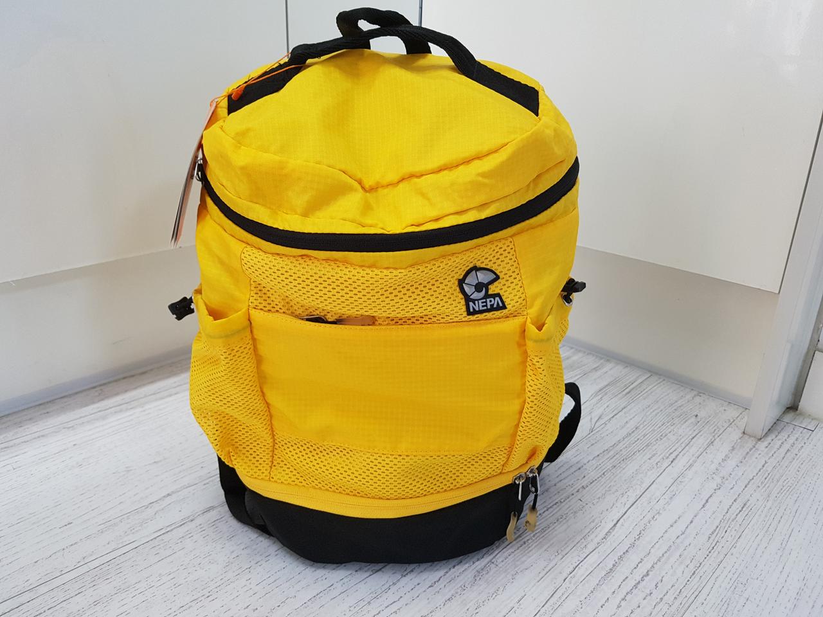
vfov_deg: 53.1
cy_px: 308
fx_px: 618
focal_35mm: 26
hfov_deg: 67.3
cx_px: 412
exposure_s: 1/60
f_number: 1.7
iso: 100
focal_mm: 4.2
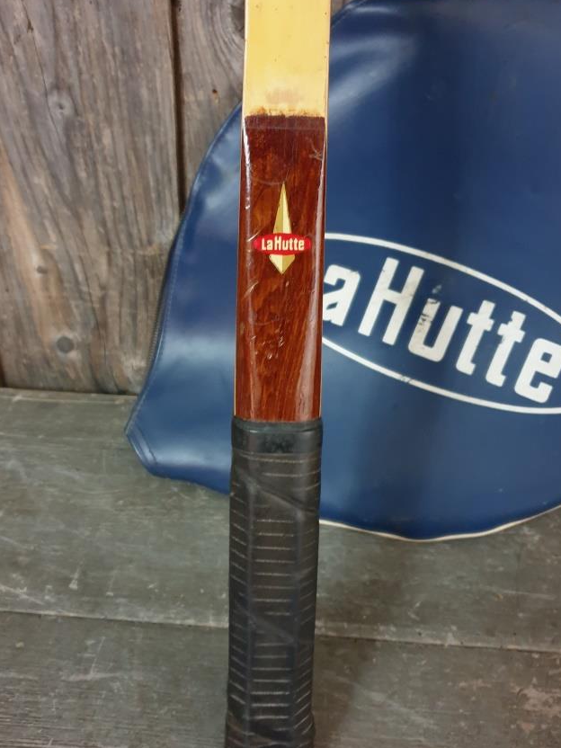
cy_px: 393
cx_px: 272
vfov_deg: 56.8
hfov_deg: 44.2
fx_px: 691
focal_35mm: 32
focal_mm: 4.3
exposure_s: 1/10
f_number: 1.5
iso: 400
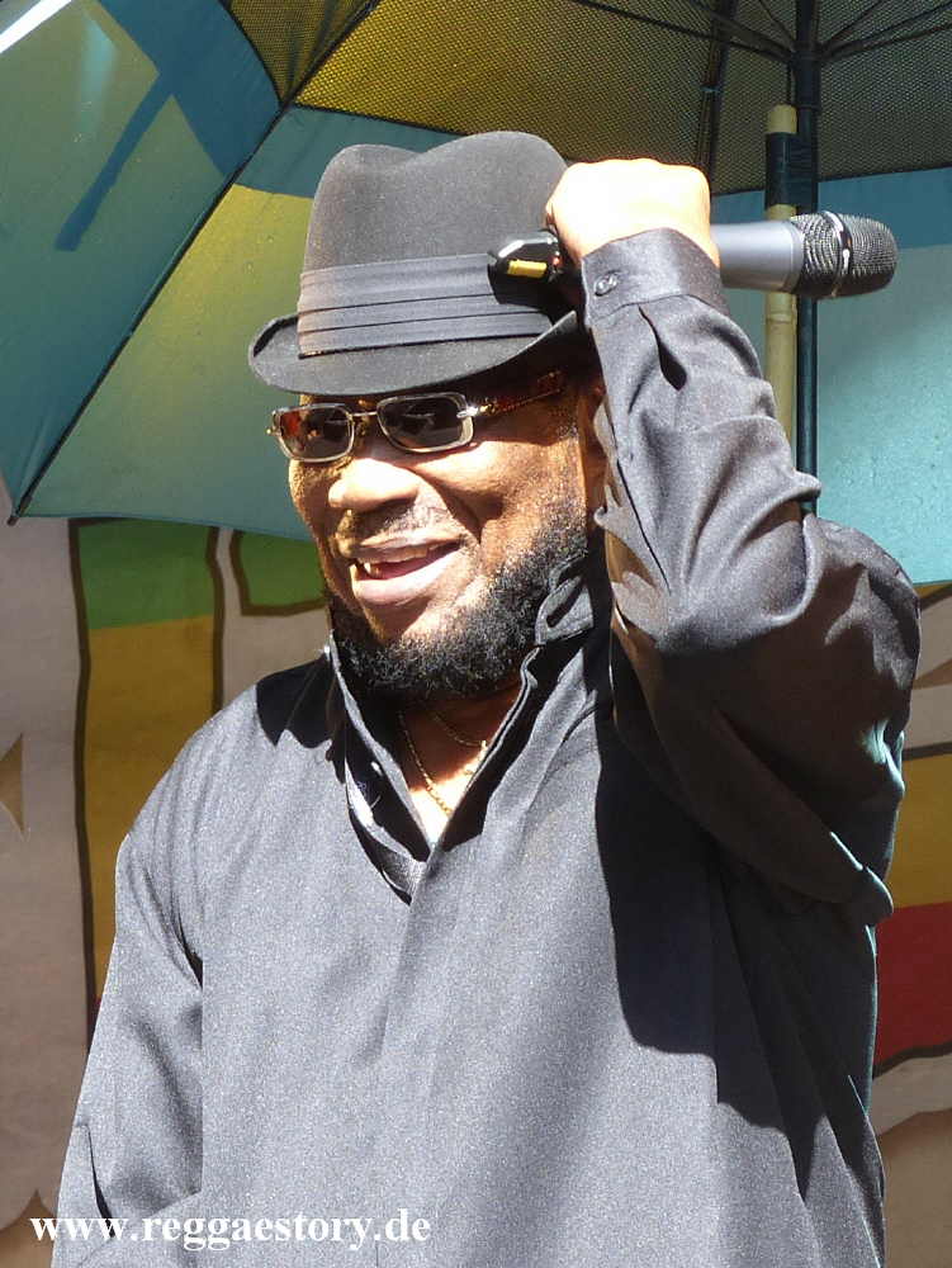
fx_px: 3627
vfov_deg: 19.8
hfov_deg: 15.0
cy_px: 634
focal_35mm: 99
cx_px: 476
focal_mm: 17.8
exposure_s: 1/125
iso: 100
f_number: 4
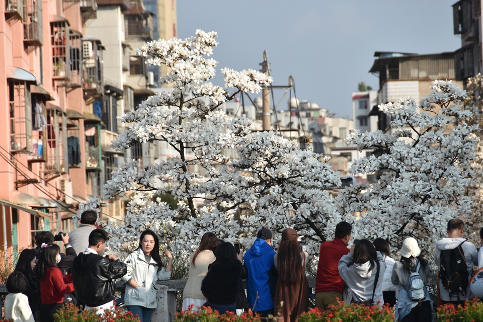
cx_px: 242
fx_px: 3421
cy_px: 161
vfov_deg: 5.4
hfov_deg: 8.1
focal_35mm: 255
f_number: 7.1
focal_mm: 170
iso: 100
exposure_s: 1/250
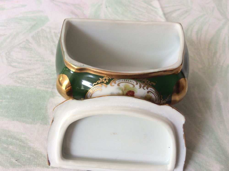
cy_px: 86
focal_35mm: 32
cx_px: 114
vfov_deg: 44.1
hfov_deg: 56.9
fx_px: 211
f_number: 2.4
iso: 40
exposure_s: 1/50
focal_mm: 3.3
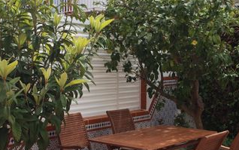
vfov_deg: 22.4
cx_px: 123
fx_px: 378
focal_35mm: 58
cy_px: 81
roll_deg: -0.4
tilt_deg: -0.8
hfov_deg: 35.1
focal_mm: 4.15
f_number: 2.2
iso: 32
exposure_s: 1/860
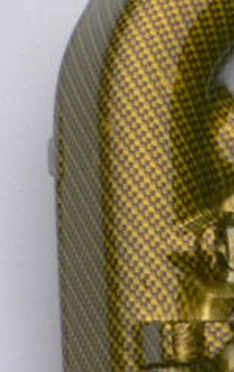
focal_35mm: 124
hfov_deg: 9.3
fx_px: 1261
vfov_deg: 16.7
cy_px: 299
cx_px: 597
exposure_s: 1/100
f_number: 2.8
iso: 80
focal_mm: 5.8
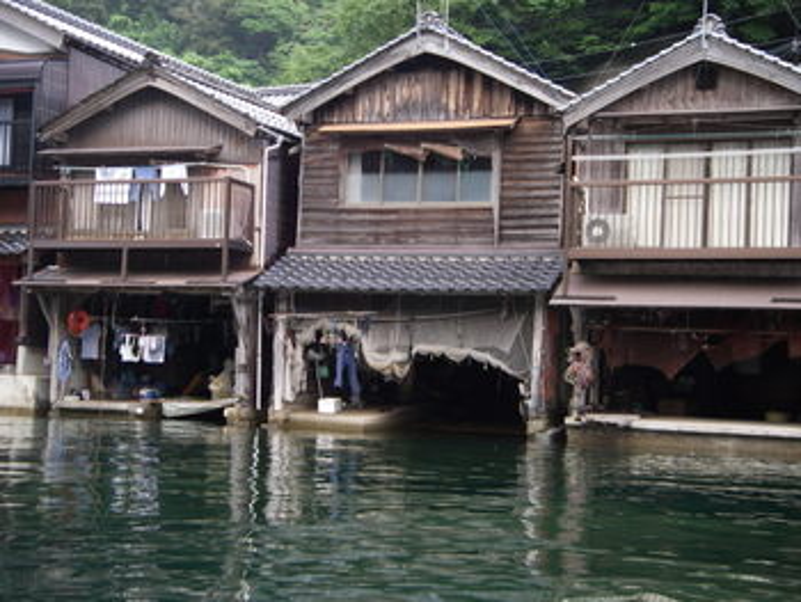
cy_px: 301
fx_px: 1459
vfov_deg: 23.3
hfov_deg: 30.7
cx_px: 400
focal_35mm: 63
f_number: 3.7
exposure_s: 1/100
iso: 80
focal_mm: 10.5
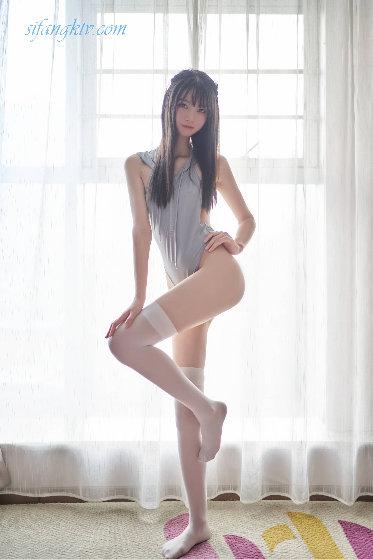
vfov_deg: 54.4
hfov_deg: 37.9
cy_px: 280
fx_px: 544
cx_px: 186
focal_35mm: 35
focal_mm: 35
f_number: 1.4
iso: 320
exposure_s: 1/50
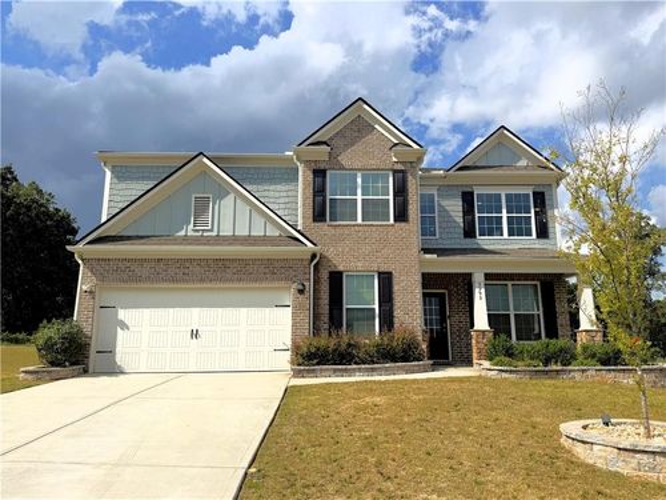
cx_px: 333
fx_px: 462
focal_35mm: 24
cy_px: 250
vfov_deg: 56.8
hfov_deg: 71.6
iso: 80
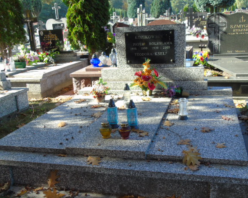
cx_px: 138
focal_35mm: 37
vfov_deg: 40.1
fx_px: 272
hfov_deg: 49.0
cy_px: 98
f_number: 3.8
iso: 80
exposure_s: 1/125
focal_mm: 6.1
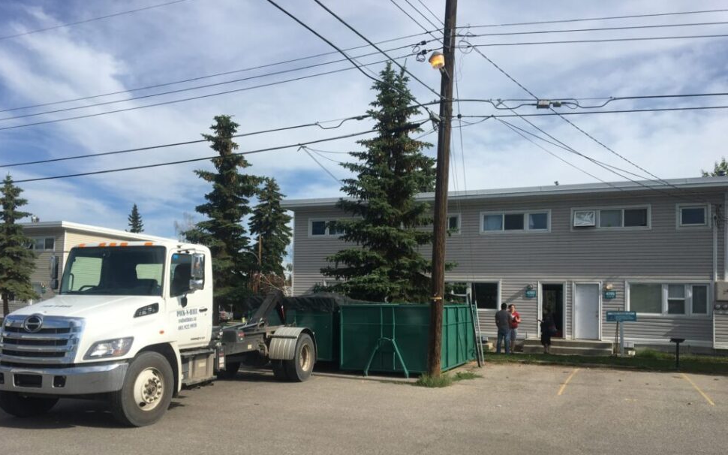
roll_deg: -1.0
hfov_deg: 61.2
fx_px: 615
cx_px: 362
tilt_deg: +2.6
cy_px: 274
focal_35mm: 31
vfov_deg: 40.4
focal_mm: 4.15
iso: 25
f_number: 2.2
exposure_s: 1/1570
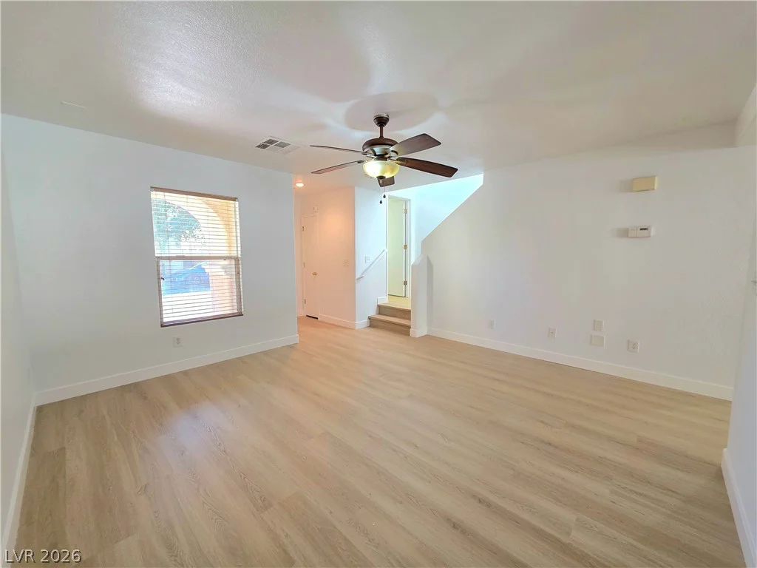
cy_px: 284
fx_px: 284
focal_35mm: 13
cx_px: 378
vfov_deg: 89.9
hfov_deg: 106.2
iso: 200
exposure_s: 1/60.2
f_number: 1.9
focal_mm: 2.2
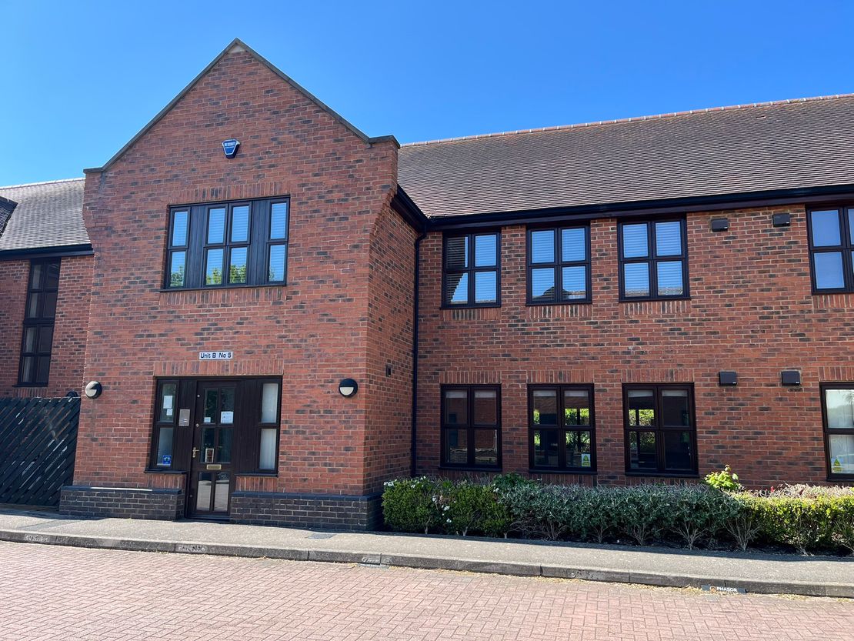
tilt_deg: +8.1
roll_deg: -1.2
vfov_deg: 53.1
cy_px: 320
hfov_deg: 67.3
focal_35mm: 26
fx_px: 642
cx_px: 427
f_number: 1.6
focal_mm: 5.1
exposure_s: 1/845
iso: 50
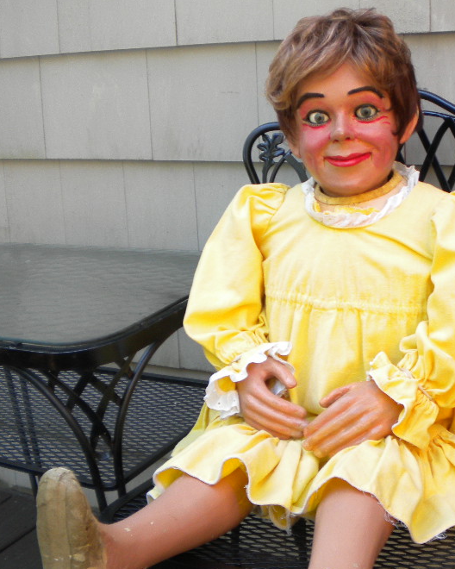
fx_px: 892
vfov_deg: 35.3
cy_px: 305
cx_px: 363
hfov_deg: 28.0
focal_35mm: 53
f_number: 3.1
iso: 109
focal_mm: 6.3
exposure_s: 1/60.6
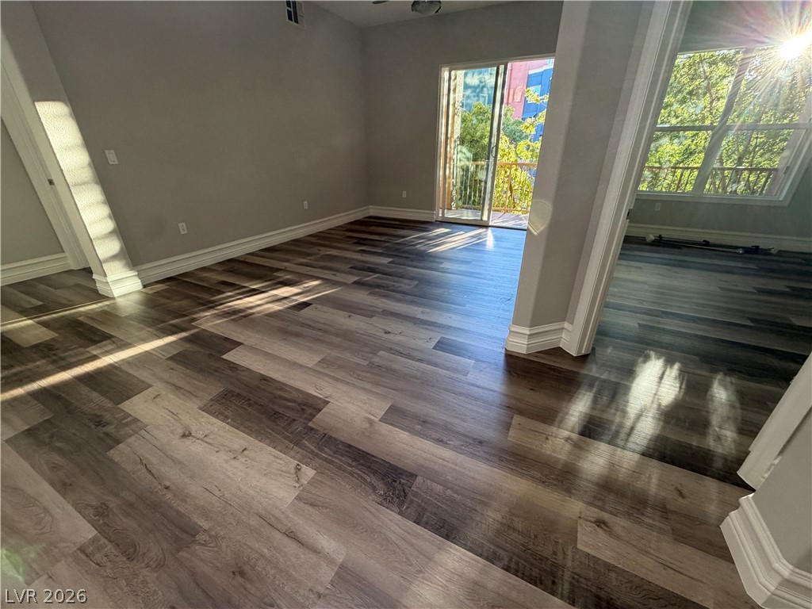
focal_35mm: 14
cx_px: 406
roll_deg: -1.6
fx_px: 328
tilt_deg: -26.7
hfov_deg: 102.1
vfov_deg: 85.7
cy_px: 304
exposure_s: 1/60
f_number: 2.2
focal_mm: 2.22
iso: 200
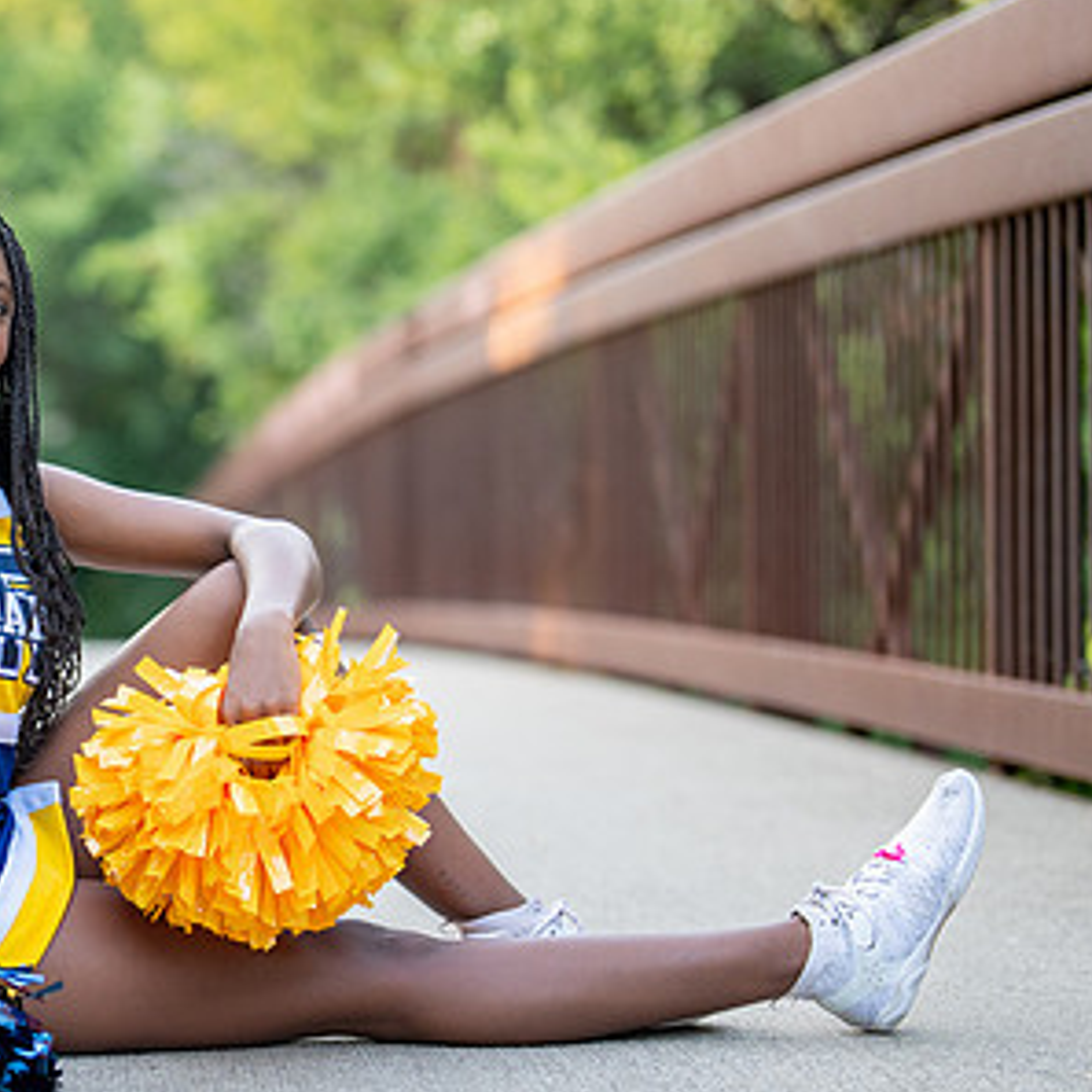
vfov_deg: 15.4
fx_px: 4033
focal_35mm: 113
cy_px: 705
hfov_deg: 15.1
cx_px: -6
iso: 320
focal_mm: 50
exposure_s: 1/500
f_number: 1.2
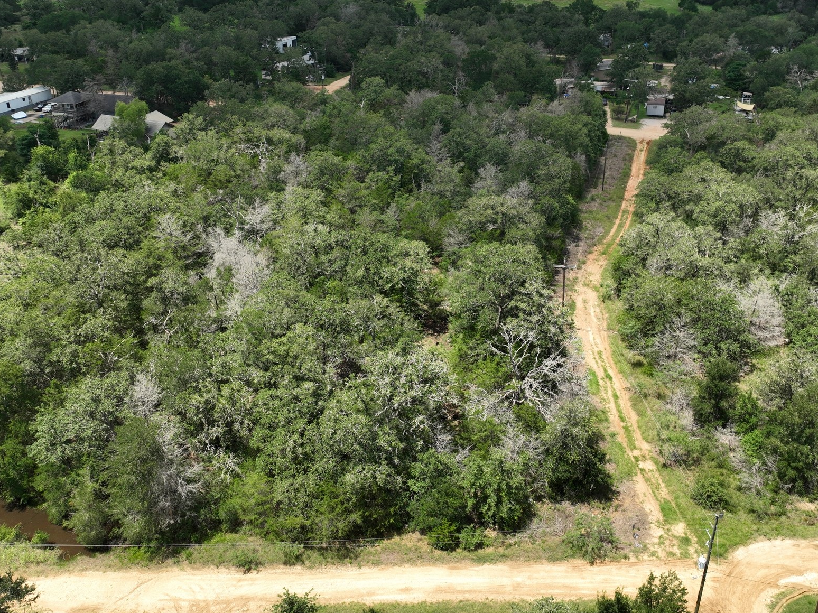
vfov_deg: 45.3
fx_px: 732
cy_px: 260
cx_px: 434
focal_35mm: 31
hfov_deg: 58.3
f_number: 2.8
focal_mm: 12.29
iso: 110
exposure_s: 1/1600
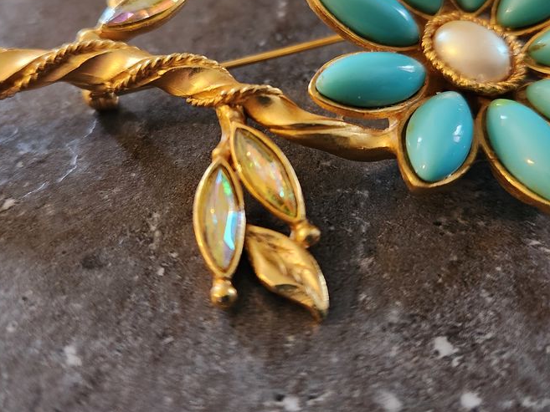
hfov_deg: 52.6
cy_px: 119
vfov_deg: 39.9
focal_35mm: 35
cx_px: 273
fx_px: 556
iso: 640
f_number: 1.8
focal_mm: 5.4
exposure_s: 1/33.3
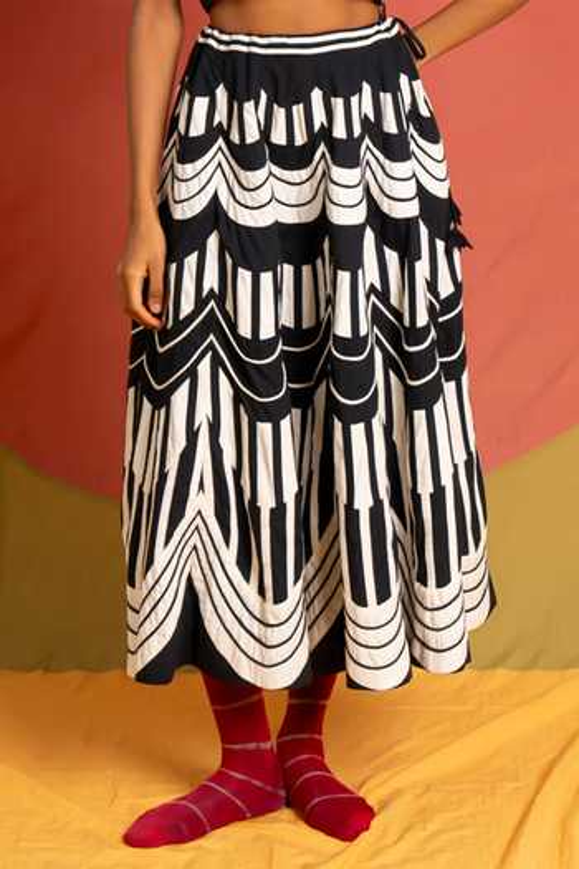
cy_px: 434
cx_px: 290
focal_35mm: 46
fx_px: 1110
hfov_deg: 29.2
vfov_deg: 42.7
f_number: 2.8
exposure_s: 1/125
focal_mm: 46
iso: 800
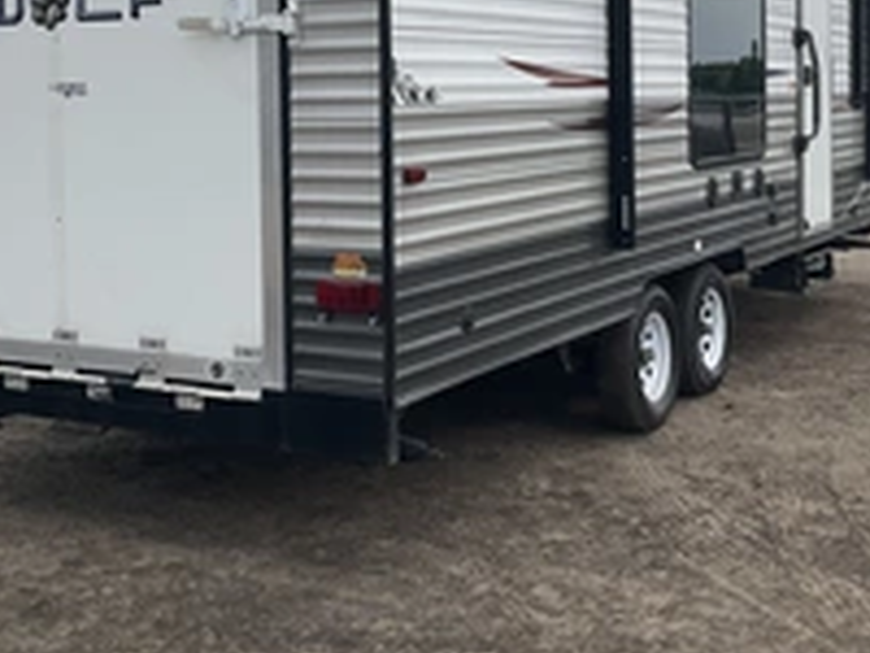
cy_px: 139
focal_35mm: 58
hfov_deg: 33.2
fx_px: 1458
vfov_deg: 24.9
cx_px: 396
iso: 25
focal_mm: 3
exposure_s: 1/2538
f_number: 1.8
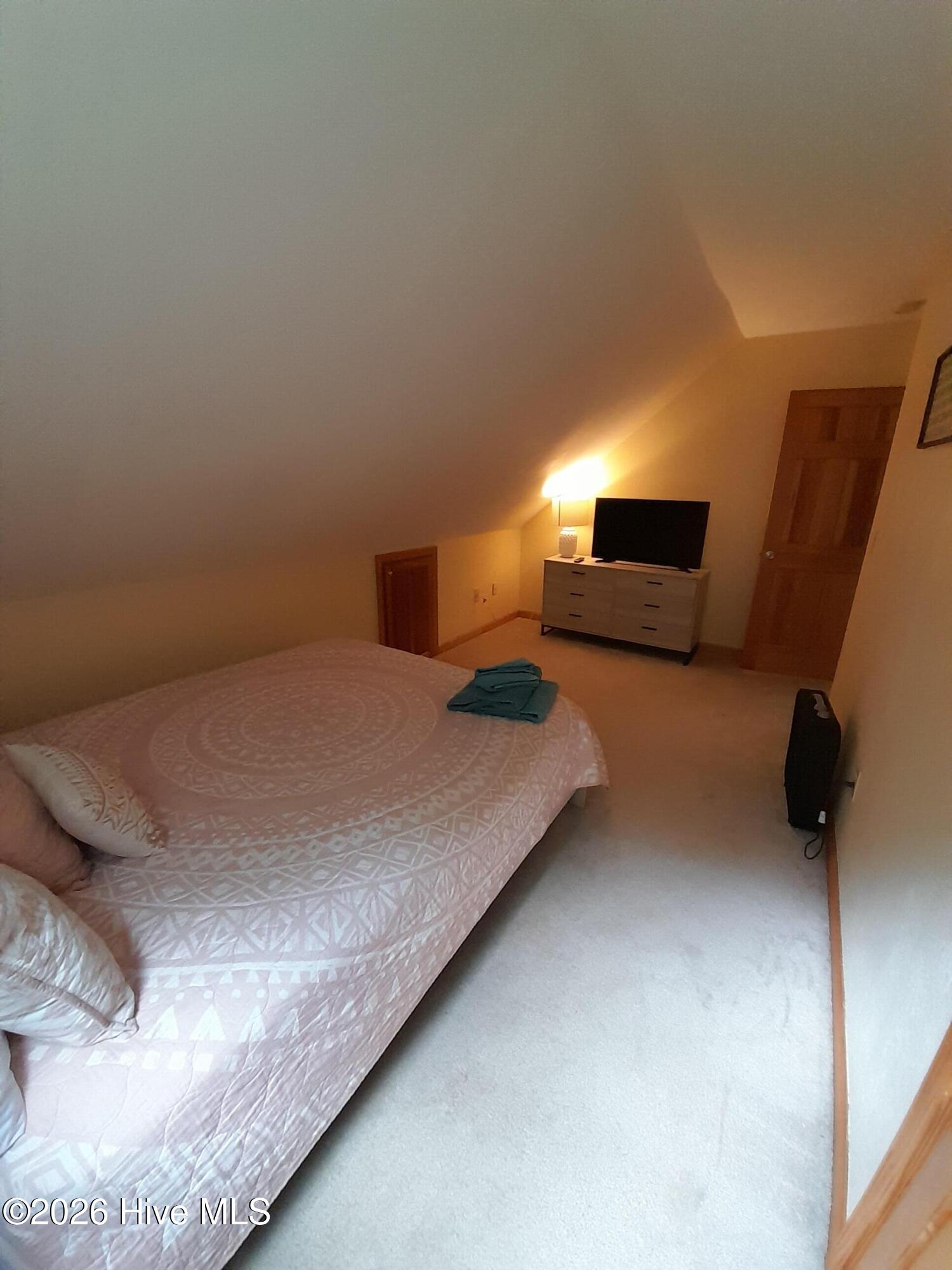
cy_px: 635
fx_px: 477
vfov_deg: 106.2
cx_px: 476
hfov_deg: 89.9
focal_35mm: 13
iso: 200
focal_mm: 1.13
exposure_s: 1/30
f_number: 2.2
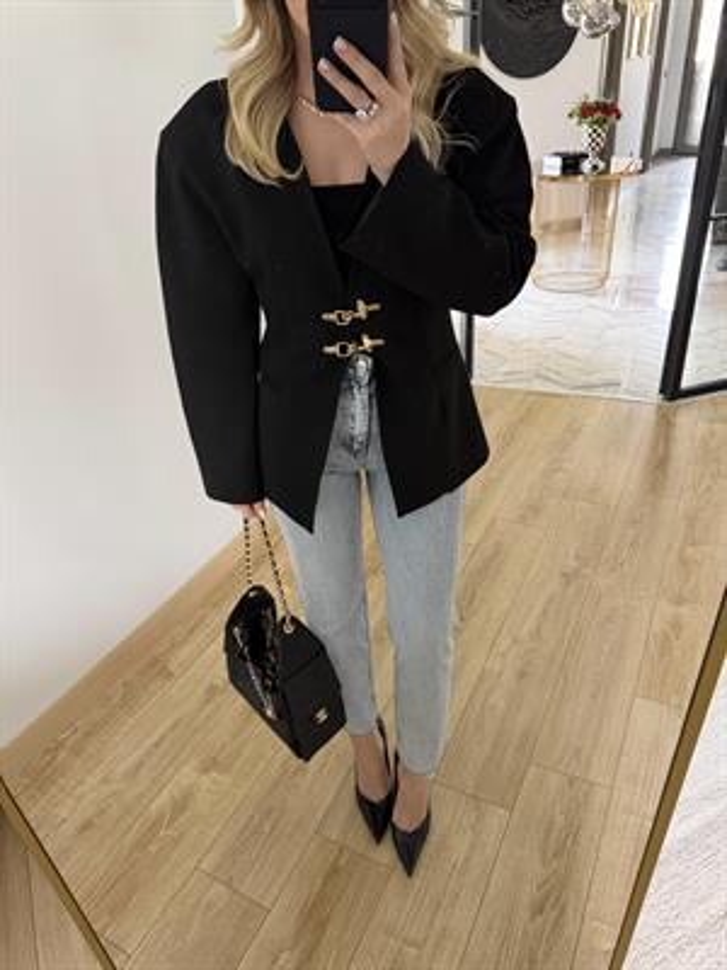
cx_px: 364
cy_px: 485
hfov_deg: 56.8
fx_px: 672
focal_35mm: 24
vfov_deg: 71.6
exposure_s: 1/60
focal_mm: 6.76
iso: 400
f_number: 1.78
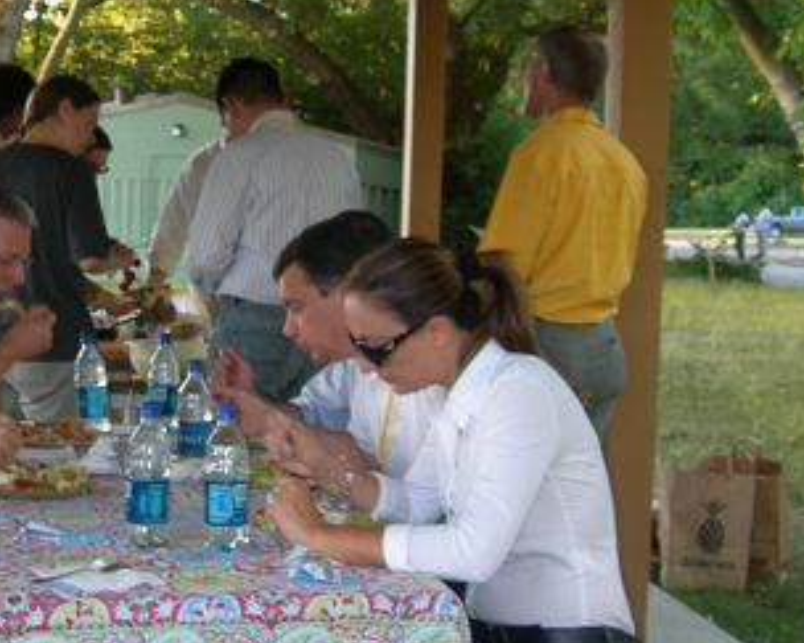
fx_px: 1855
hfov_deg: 24.2
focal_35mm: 78
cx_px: 201
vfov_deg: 19.6
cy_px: 225
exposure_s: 1/30
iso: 50
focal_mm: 7.8
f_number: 2.8
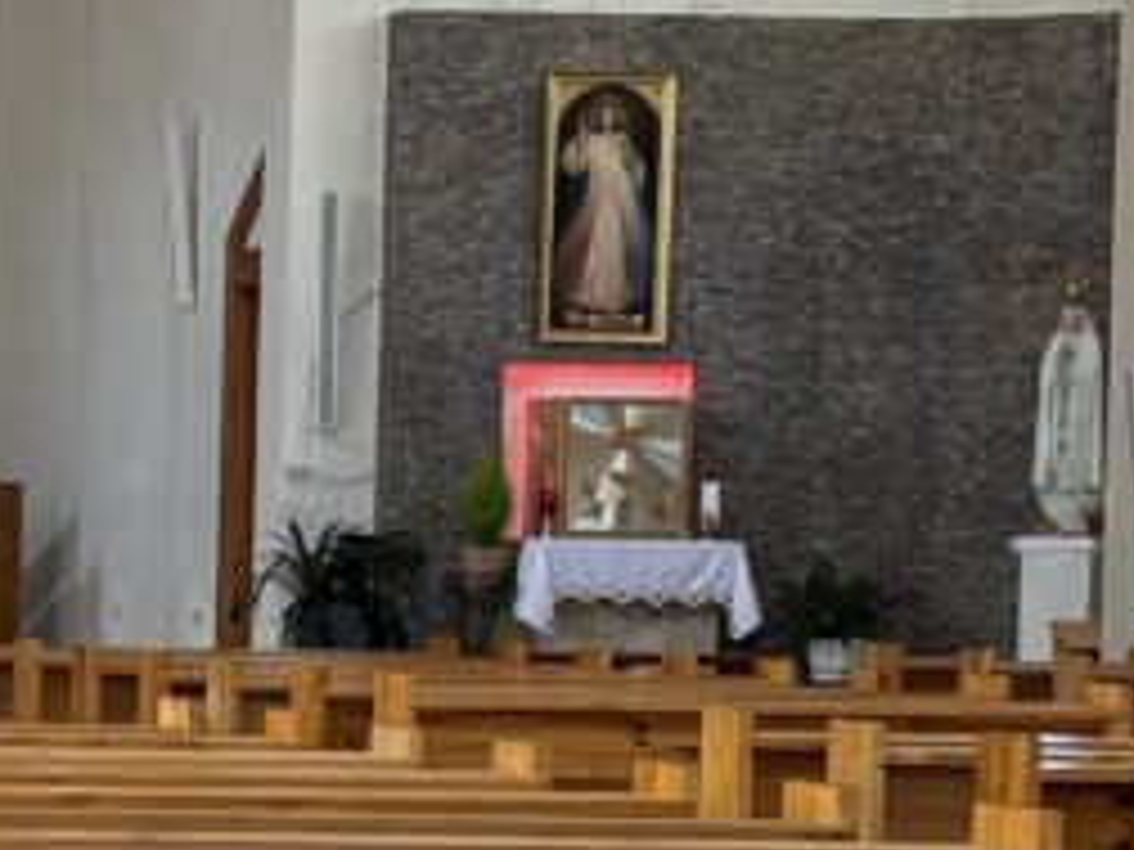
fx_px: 6388
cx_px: -1030
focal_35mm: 195
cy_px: 675
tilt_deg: -1.7
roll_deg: -1.0
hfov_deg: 9.6
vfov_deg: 7.6
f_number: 1.78
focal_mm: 6.76
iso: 200
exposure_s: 1/81
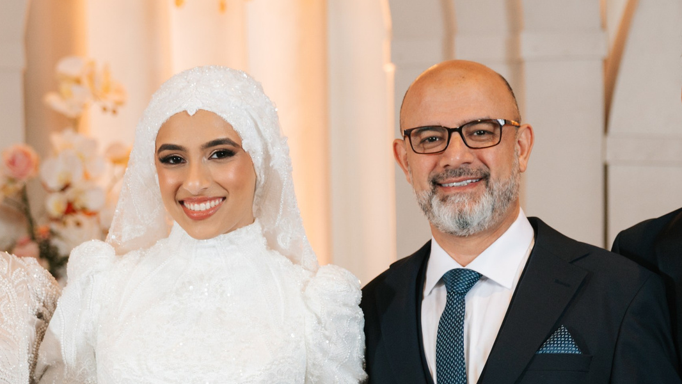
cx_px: 202
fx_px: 4196
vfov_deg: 5.2
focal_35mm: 232
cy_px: 389
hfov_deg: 9.3
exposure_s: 1/200
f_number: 2.8
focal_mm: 92
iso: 400
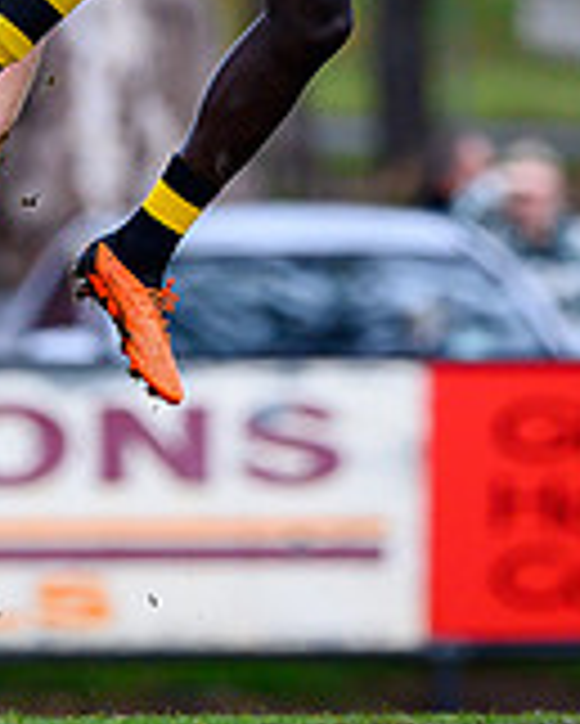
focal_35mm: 2464
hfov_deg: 0.6
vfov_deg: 0.8
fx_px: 52821
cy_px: -433
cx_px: 247
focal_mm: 500
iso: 800
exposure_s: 1/1600
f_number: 4
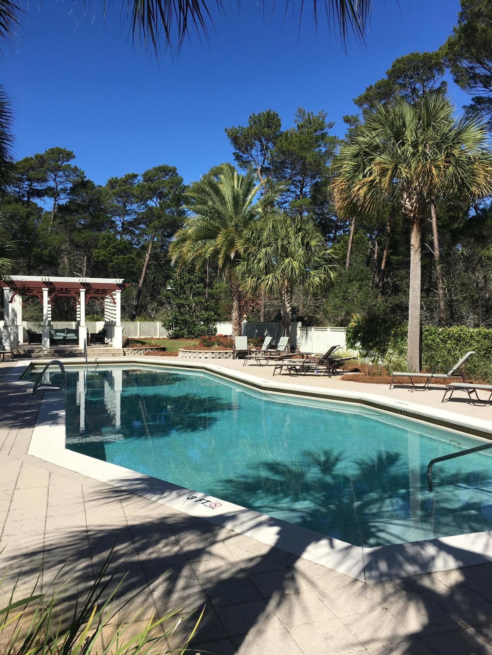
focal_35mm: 29
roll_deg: -0.7
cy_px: 328
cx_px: 246
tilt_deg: -0.1
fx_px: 550
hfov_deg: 48.2
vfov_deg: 61.7
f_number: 2.2
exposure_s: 1/2079
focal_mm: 4.15
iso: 25
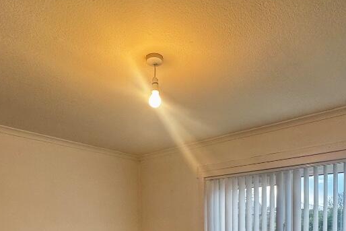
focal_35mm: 29
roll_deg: +1.0
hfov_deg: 63.6
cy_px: 238
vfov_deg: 39.0
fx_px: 279
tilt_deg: -3.1
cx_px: 174
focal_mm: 2.22
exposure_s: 1/100
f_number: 2.2
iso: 160
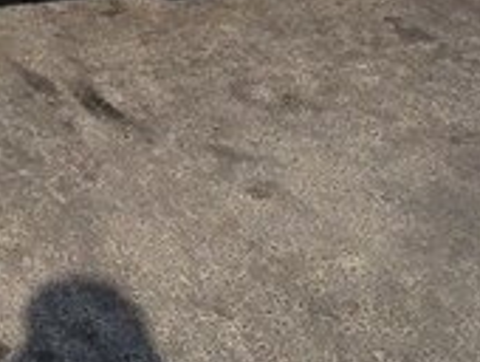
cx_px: -20
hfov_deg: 15.1
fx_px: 1777
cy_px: -307
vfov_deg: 10.8
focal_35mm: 128
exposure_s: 1/1261
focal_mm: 4.12
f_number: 2.4
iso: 50
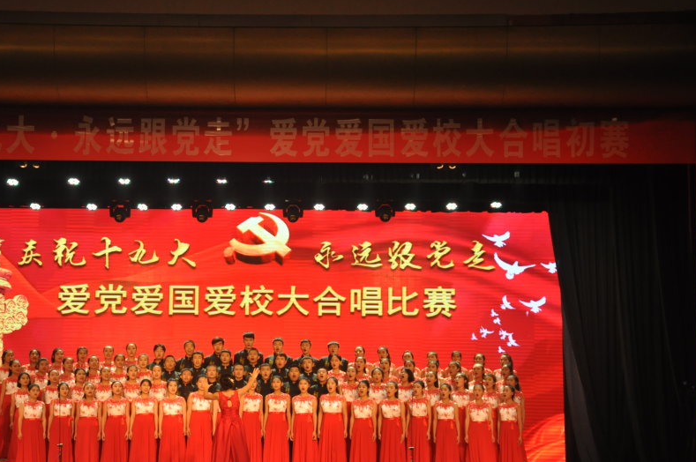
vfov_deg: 17.7
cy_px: 246
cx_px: 286
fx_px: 1487
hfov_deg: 26.3
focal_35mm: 77
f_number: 5
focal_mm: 42
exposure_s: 1/100
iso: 800
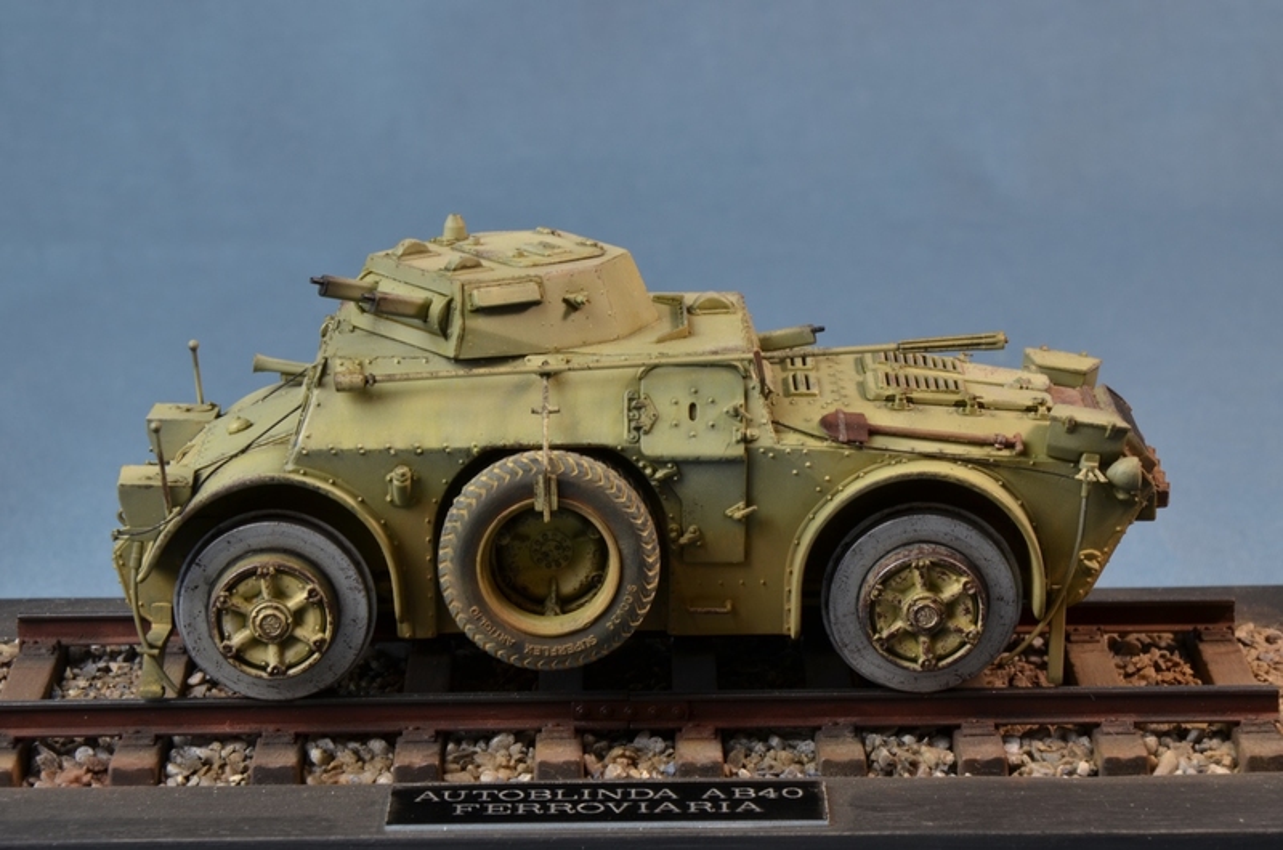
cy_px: 425
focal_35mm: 128
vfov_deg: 10.7
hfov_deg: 16.1
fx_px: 4535
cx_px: 642
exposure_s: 1/3
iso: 200
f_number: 18
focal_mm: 85
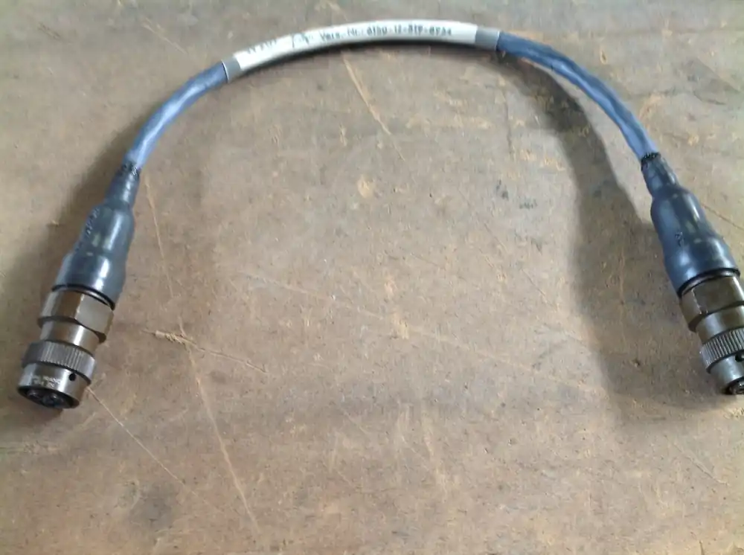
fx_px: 751
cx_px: 372
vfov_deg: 40.6
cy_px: 278
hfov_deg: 52.7
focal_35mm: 35
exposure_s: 1/15
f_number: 2.4
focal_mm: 4.28
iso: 80
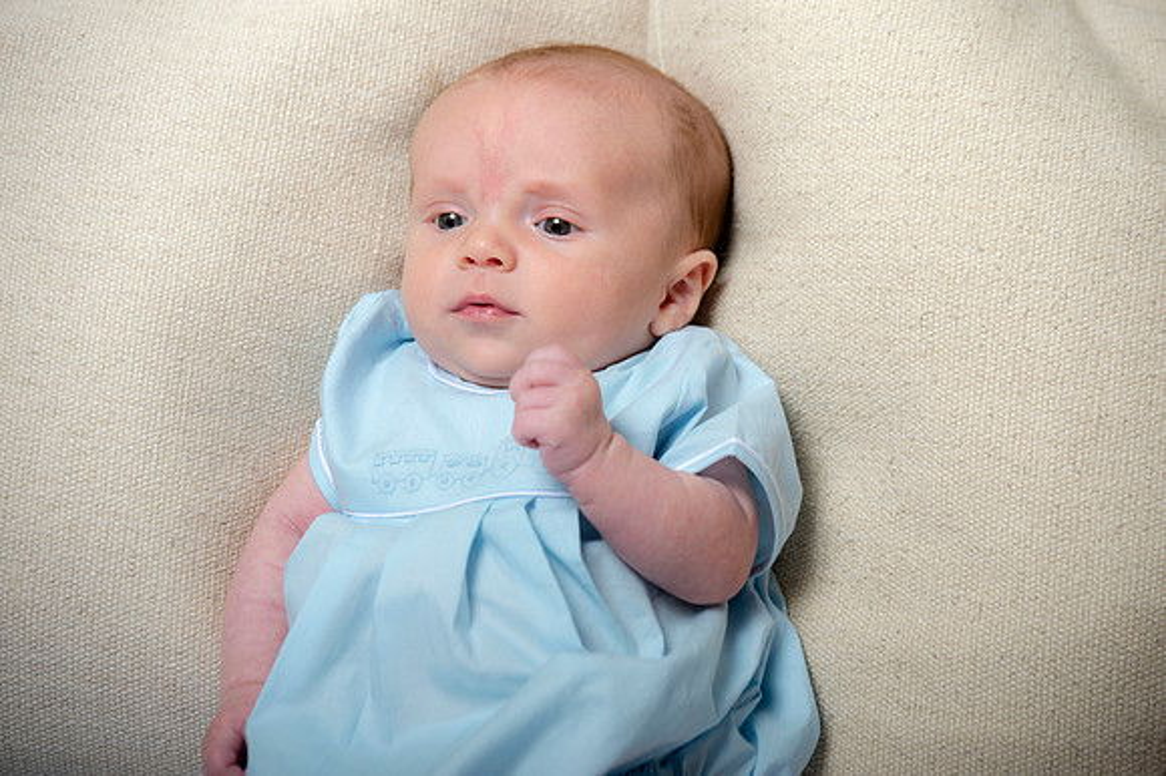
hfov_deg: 11.8
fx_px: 5665
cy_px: 388
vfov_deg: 7.8
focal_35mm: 175
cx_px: 583
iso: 250
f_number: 5.6
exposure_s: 1/200
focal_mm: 175
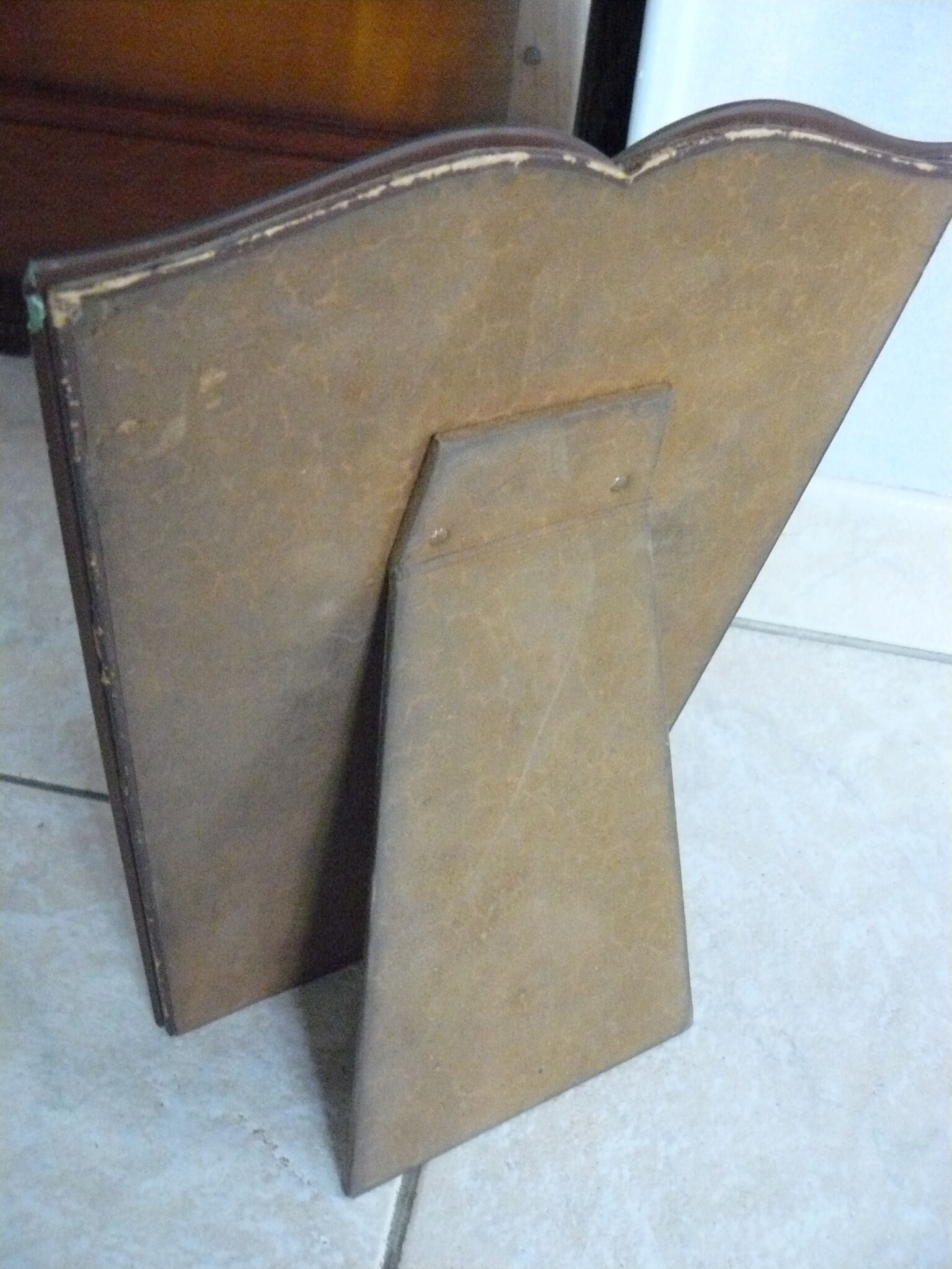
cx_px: 476
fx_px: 1320
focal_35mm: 36
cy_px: 634
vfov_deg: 51.4
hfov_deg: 39.7
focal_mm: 6
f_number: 2.8
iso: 800
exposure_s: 1/10
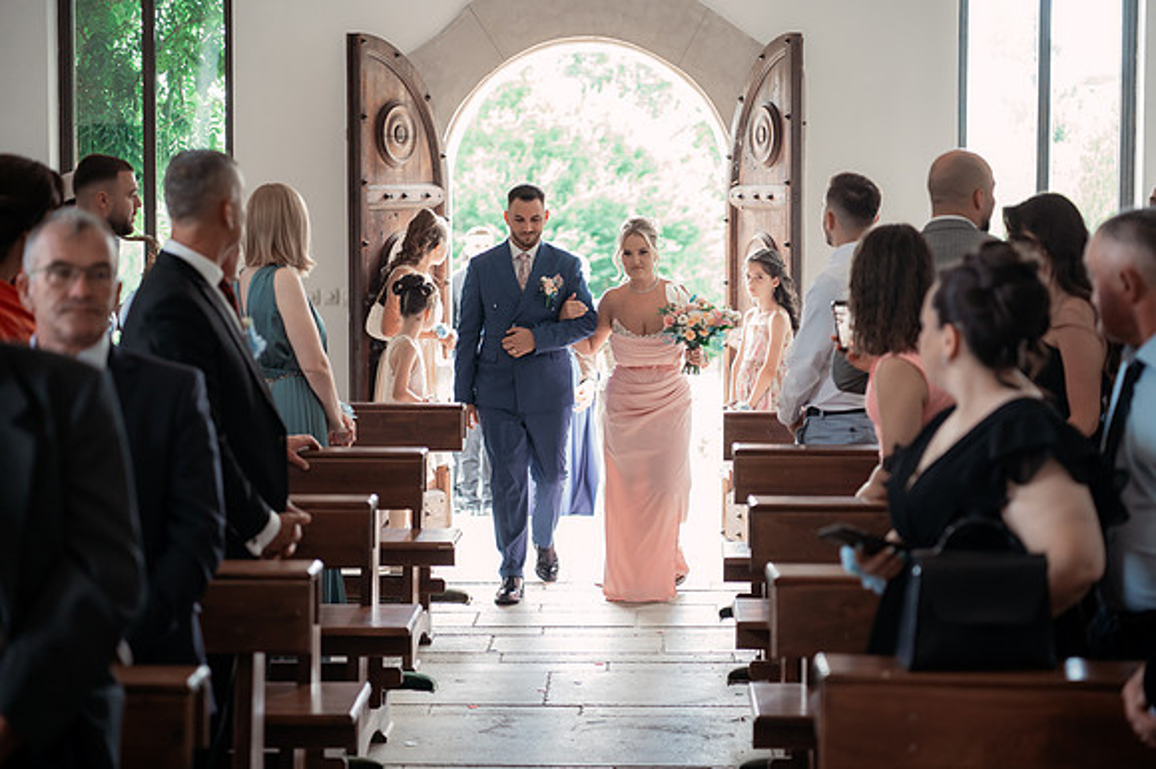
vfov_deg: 18.2
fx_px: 2407
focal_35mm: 75
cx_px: 578
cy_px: 384
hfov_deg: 27.0
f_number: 2.8
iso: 1600
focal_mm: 75
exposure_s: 1/200
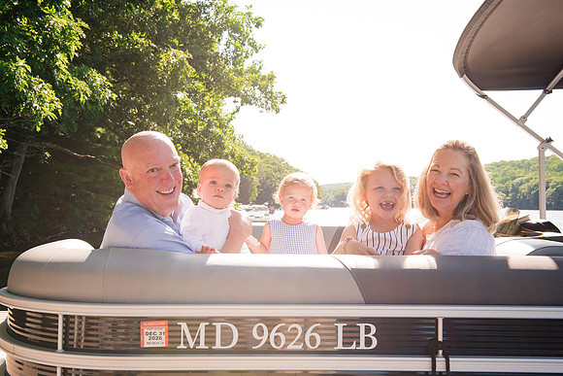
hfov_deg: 49.6
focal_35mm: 39
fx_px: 609
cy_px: 188
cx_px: 285
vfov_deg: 34.3
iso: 400
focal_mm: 38
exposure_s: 1/250
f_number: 9
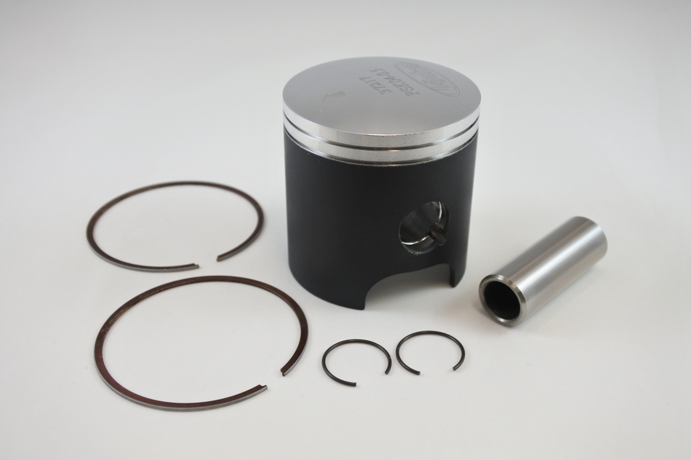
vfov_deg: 30.5
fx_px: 844
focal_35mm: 44
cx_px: 346
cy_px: 230
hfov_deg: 44.5
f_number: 4.5
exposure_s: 1/125
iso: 400
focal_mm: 16.5
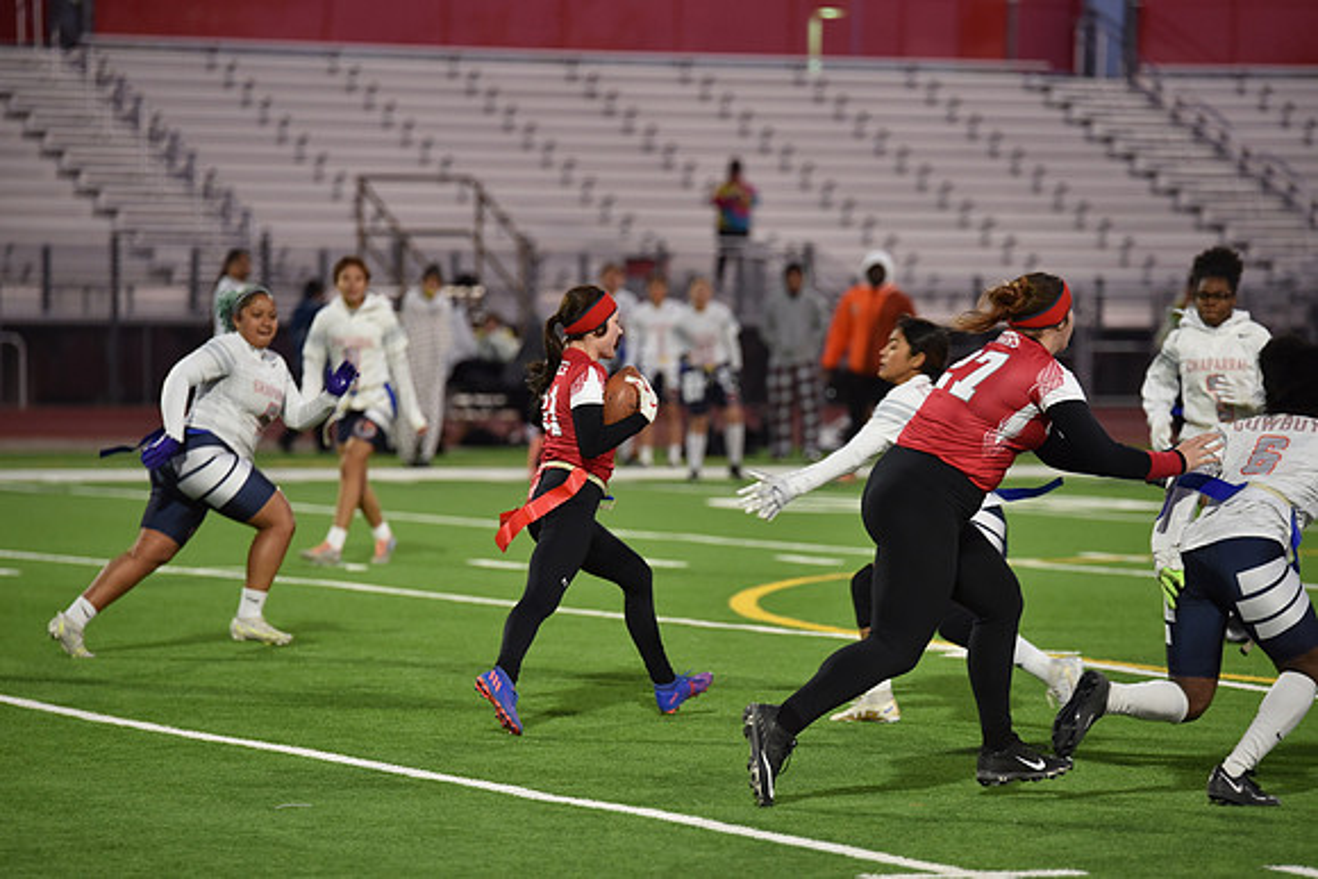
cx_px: 659
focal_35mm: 185
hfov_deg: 11.1
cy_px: 440
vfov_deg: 7.4
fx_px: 6774
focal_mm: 185
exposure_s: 1/500
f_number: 2.8
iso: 1600
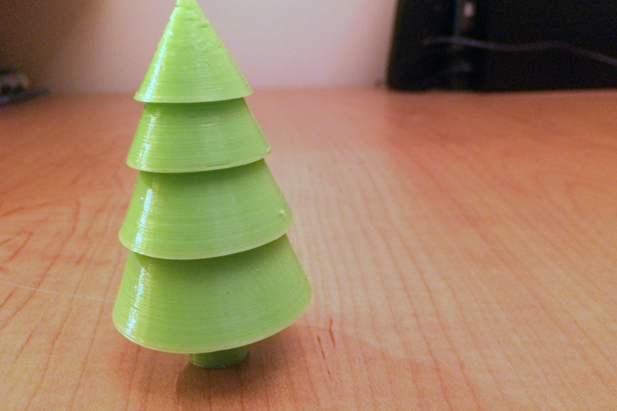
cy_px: 176
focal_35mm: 31
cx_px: 308
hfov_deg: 60.3
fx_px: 531
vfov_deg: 42.2
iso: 320
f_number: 2.2
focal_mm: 4.15
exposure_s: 1/15
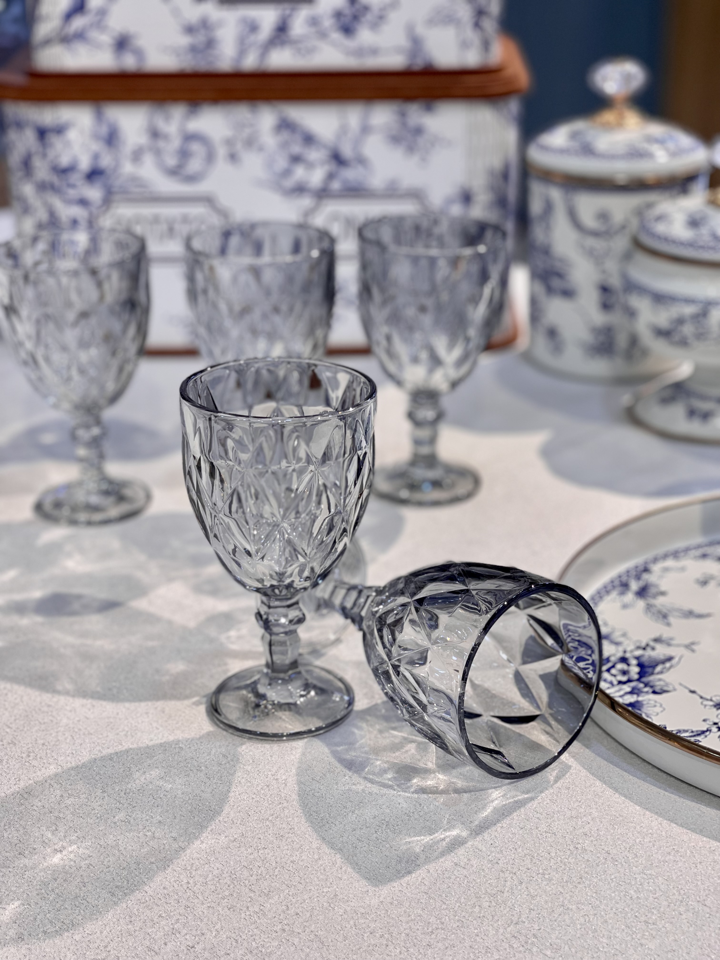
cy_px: 480
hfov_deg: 22.9
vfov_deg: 30.3
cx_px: 360
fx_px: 1775
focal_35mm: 64
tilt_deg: -21.7
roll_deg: +0.8
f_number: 2.2
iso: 40
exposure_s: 1/100
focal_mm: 7.5
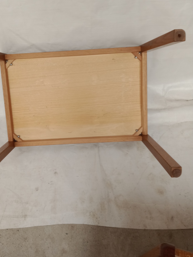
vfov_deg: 56.7
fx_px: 238
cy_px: 114
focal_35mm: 32
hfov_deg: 44.0
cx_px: 79
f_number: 2
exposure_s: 1/33.3
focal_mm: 3.54
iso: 230
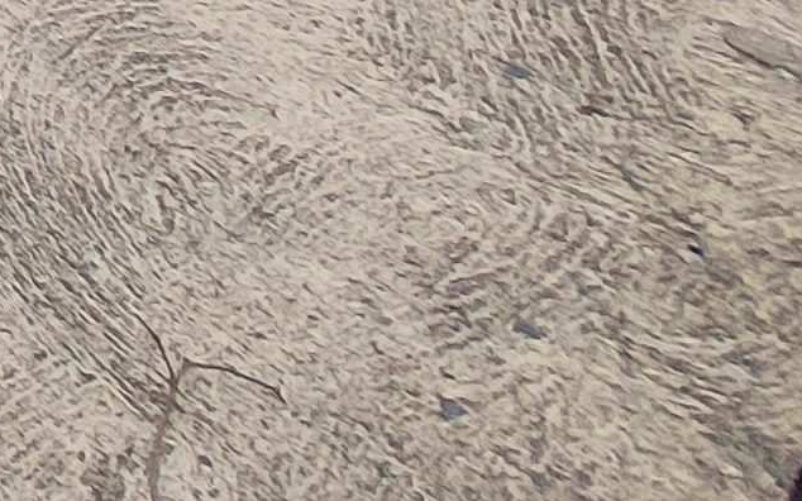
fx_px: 1901
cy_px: -1058
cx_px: -1494
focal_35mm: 87
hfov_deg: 12.2
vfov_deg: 10.3
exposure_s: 1/1092
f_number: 2.2
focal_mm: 1.74
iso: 50
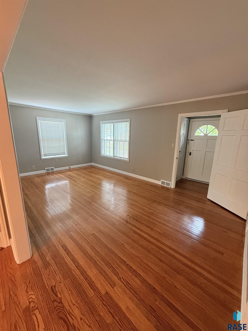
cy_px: 166
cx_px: 124
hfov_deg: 85.7
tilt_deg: -10.7
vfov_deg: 102.1
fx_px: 134
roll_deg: -0.7
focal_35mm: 14
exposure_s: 1/60
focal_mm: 2.22
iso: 400
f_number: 2.2
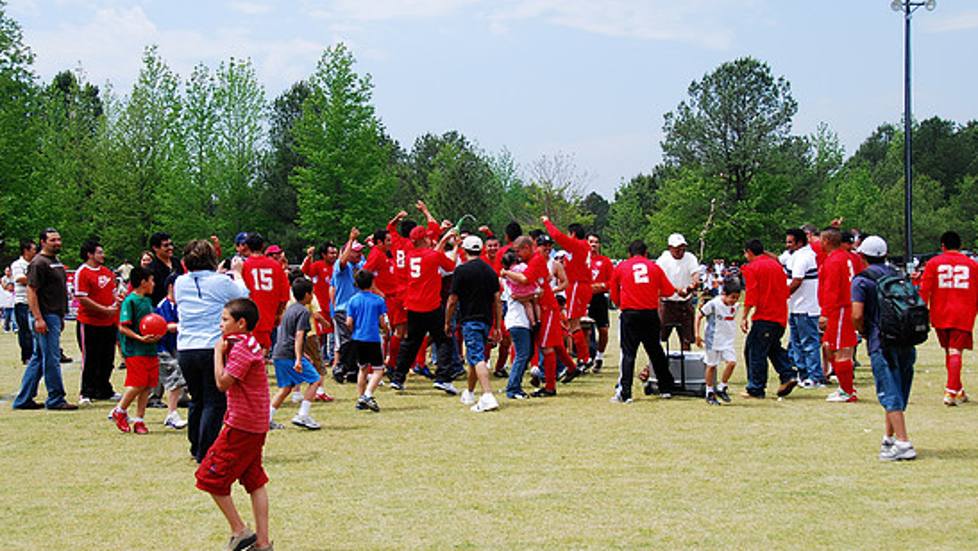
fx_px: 1556
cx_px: 483
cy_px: 263
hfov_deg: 34.9
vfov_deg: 20.1
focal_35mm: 60
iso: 100
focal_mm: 36
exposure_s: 1/200
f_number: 7.1
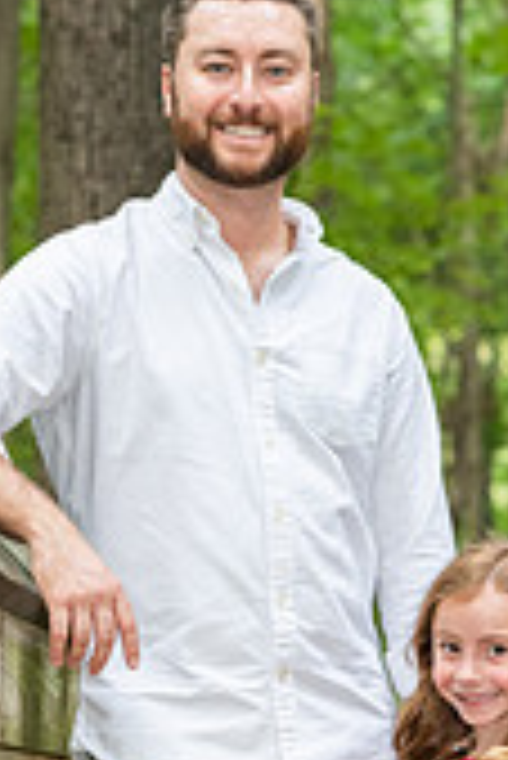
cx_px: 400
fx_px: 4774
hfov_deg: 6.1
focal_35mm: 226
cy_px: 715
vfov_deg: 9.1
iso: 1250
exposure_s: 1/200
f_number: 4.5
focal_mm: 85
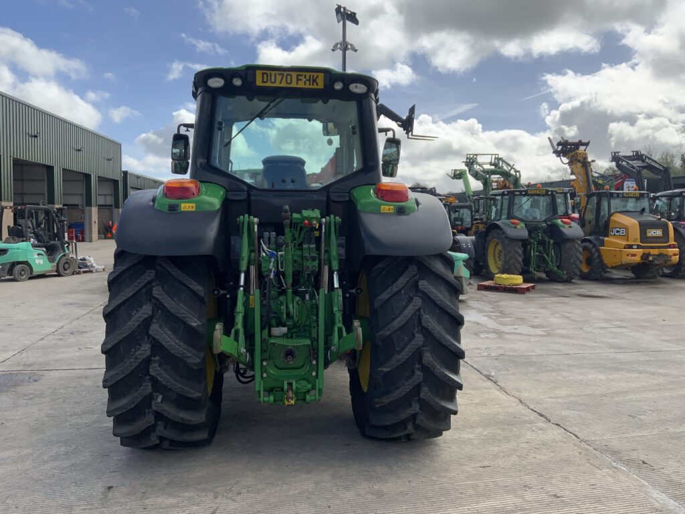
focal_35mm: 29
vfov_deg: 48.2
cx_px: 342
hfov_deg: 61.7
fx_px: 574
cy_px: 257
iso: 16
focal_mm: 3
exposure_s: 1/1984
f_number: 1.8
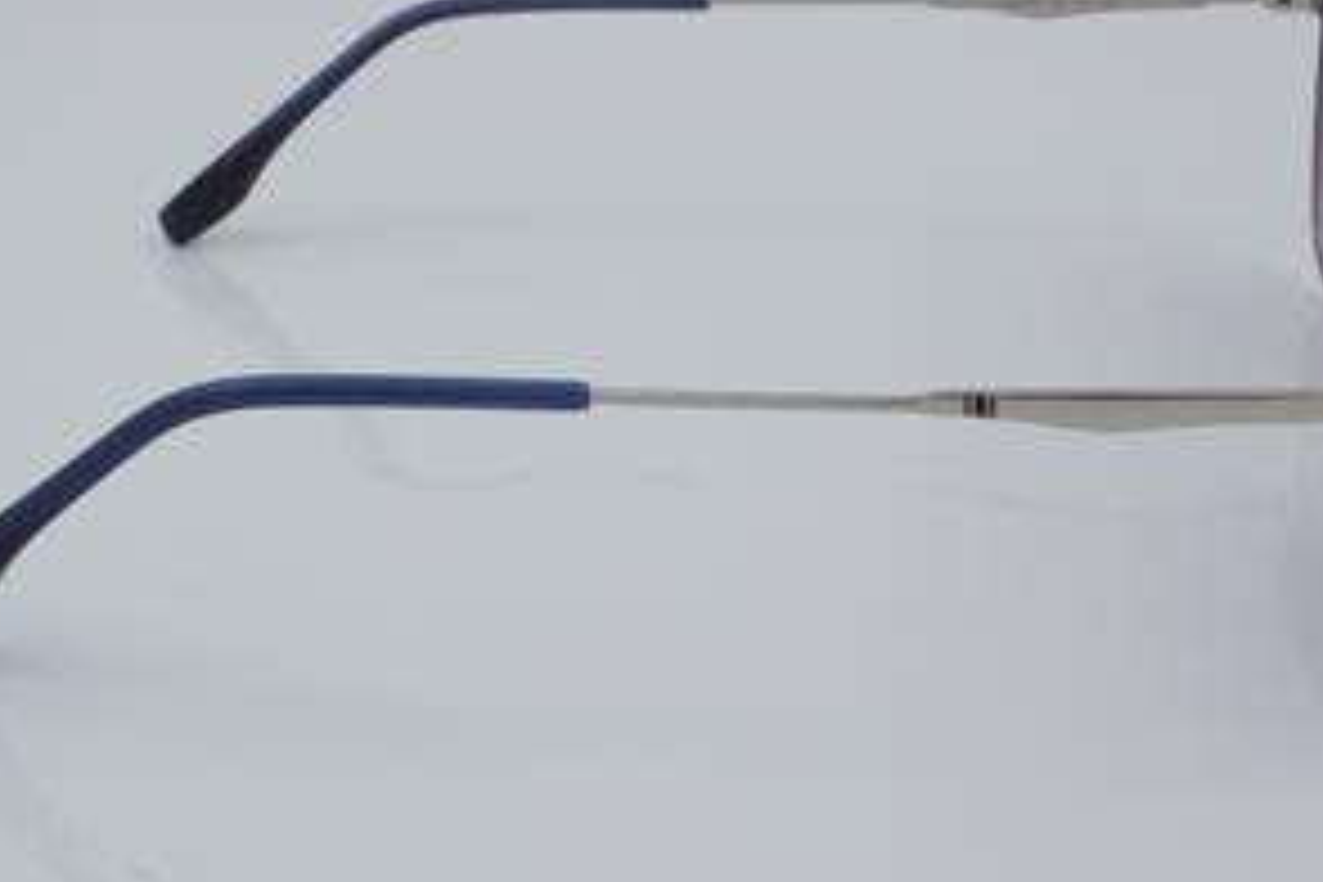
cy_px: 297
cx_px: 711
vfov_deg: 13.4
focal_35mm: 102
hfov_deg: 20.0
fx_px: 3748
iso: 100
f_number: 32
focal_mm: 50
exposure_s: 1/4
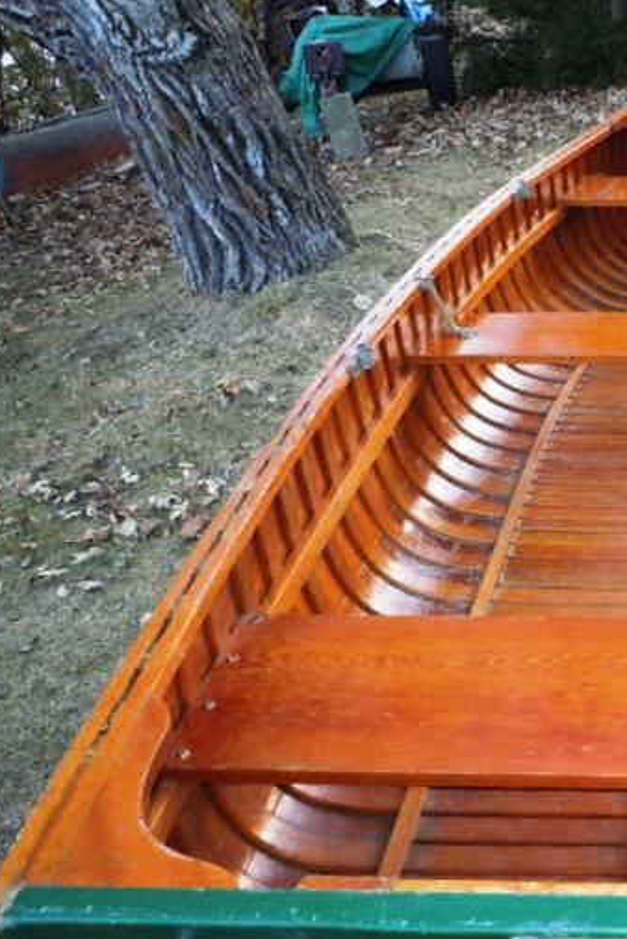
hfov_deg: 26.9
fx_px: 1200
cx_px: 686
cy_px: 482
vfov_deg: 42.7
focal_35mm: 46
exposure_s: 1/40
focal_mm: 5
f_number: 3.7
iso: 100
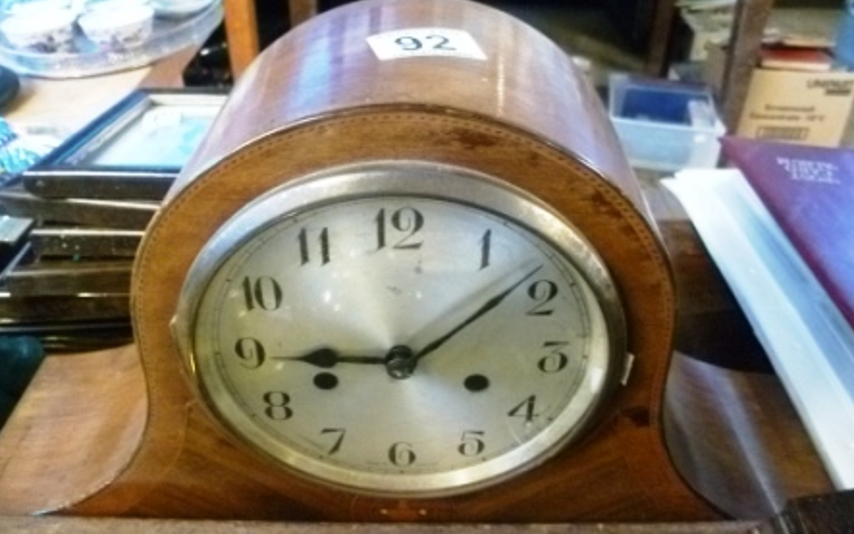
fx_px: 698
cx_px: 424
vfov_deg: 41.8
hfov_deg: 62.9
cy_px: 254
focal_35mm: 30
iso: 800
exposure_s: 1/15
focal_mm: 5
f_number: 2.8
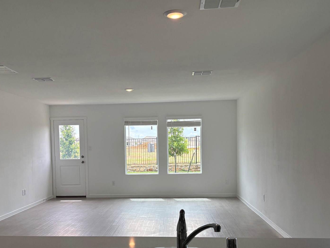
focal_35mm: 38
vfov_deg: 37.3
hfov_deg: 48.8
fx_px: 362
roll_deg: +1.4
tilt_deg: -3.1
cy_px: 168
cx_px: 140
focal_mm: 5.96
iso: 50
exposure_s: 1/630
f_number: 1.6
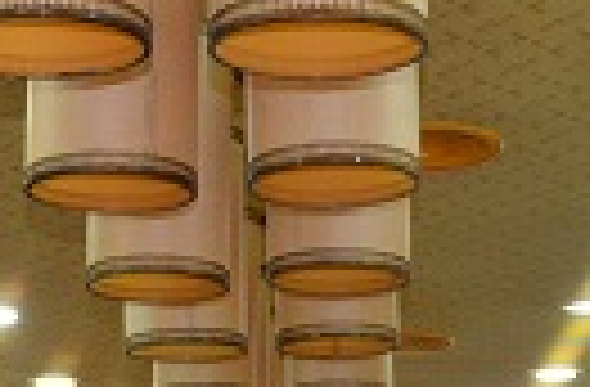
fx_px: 2023
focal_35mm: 124
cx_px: 194
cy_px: 637
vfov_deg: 10.4
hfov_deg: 16.6
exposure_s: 1/60
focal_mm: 18
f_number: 5.6
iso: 1600
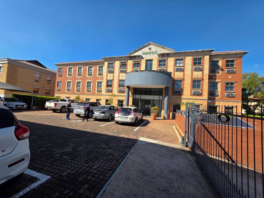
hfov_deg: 106.2
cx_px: 132
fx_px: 99
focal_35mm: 13
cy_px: 99
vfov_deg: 89.9
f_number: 1.9
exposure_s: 1/1290
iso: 40
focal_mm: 2.2
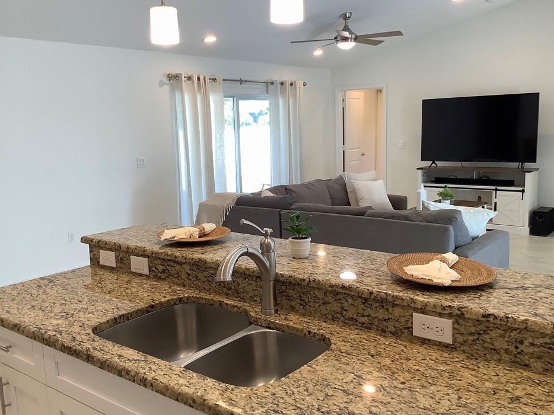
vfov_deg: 41.8
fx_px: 544
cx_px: 269
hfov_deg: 54.0
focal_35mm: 34
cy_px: 206
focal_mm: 3.3
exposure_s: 1/120
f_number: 2.4
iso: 80
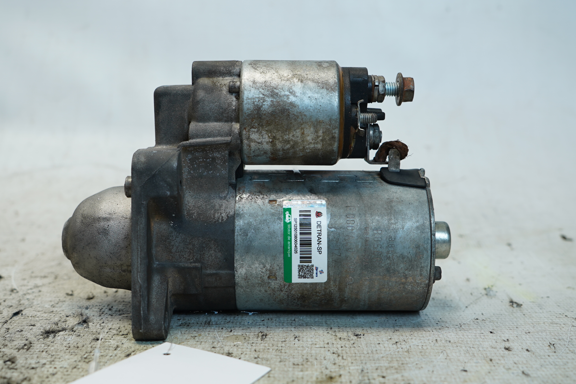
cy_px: 193
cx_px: 289
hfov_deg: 47.4
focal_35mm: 41
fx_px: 656
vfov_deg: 32.6
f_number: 4
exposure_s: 1/60
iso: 200
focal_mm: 27
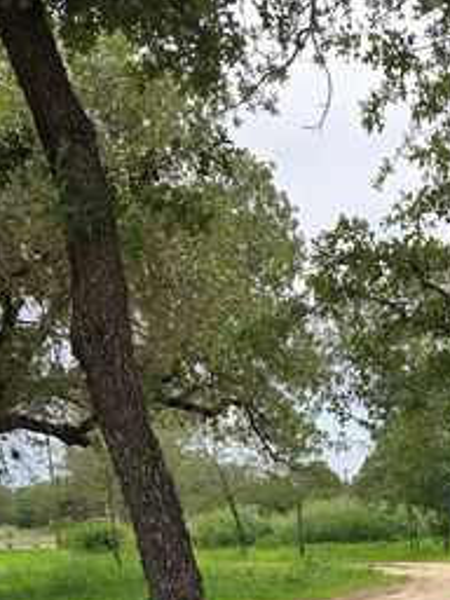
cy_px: 667
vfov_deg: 29.0
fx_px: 1040
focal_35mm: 60
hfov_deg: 23.6
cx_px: 429
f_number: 1.8
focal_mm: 5.4
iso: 25
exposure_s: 1/917
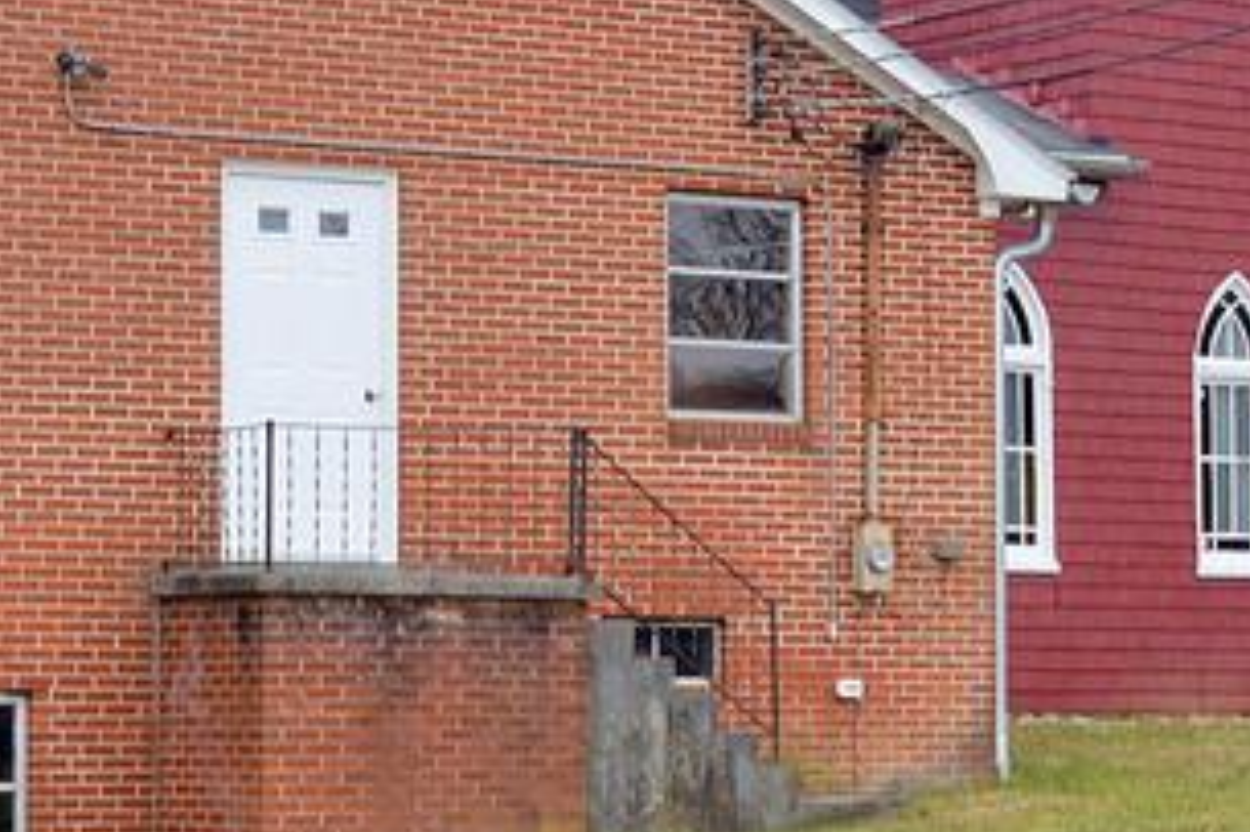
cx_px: 701
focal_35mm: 121
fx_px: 4199
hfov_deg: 16.9
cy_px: 305
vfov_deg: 11.3
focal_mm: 24
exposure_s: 1/80
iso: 400
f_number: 8
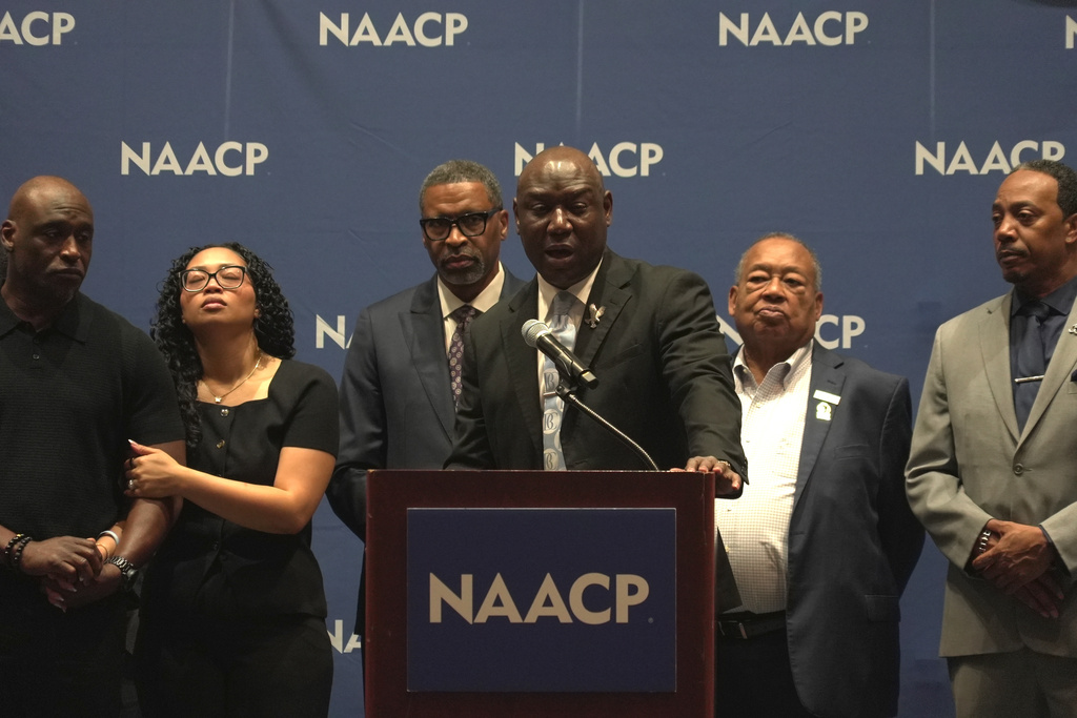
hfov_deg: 8.6
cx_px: 538
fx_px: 7181
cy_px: 359
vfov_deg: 5.7
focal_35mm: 240
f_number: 6.3
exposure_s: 1/200
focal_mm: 240
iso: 5000
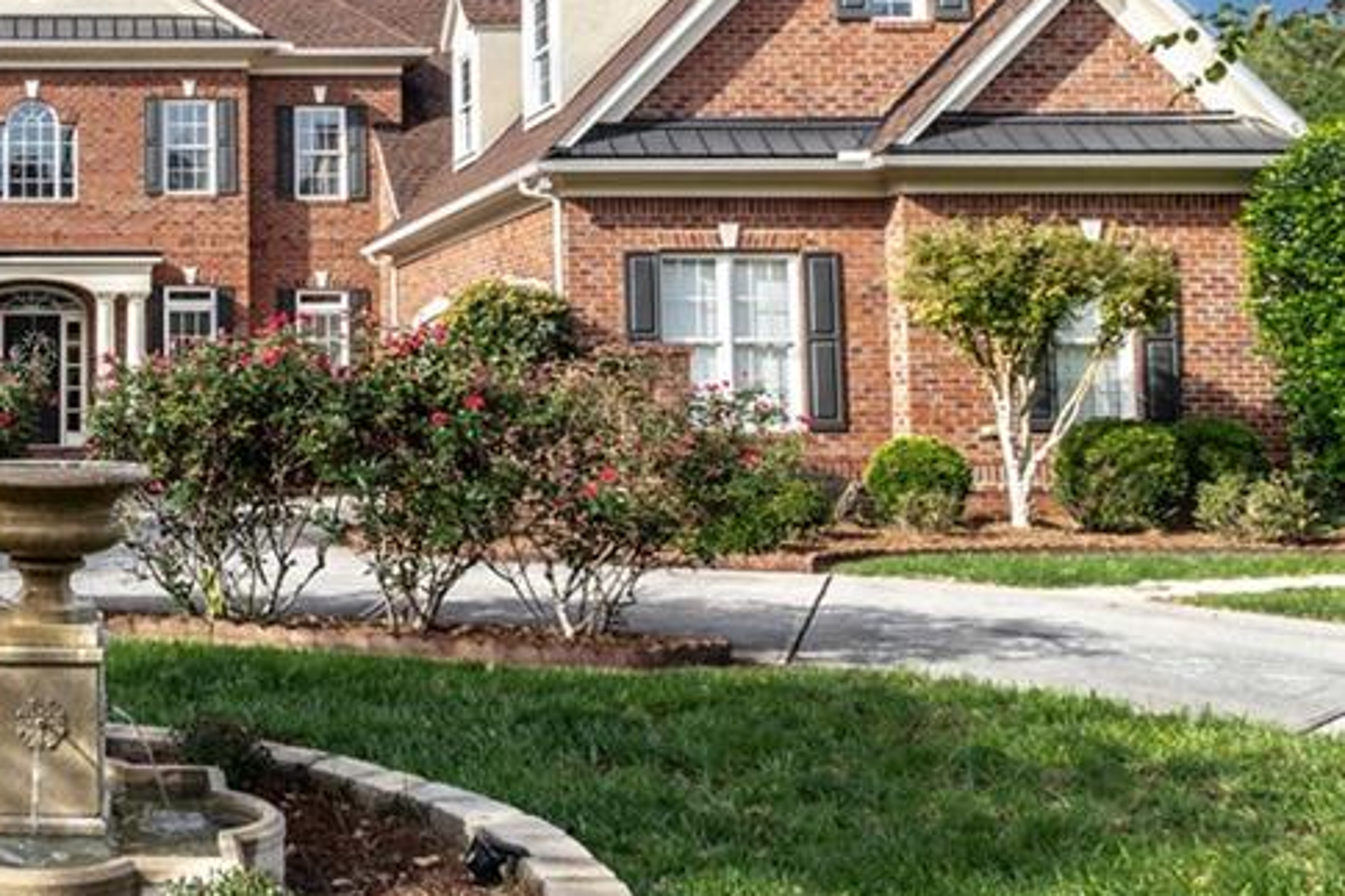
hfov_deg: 43.8
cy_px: 272
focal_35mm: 38
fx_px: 1419
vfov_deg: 34.6
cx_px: 19
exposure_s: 1/250
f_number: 8
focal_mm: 12
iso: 200
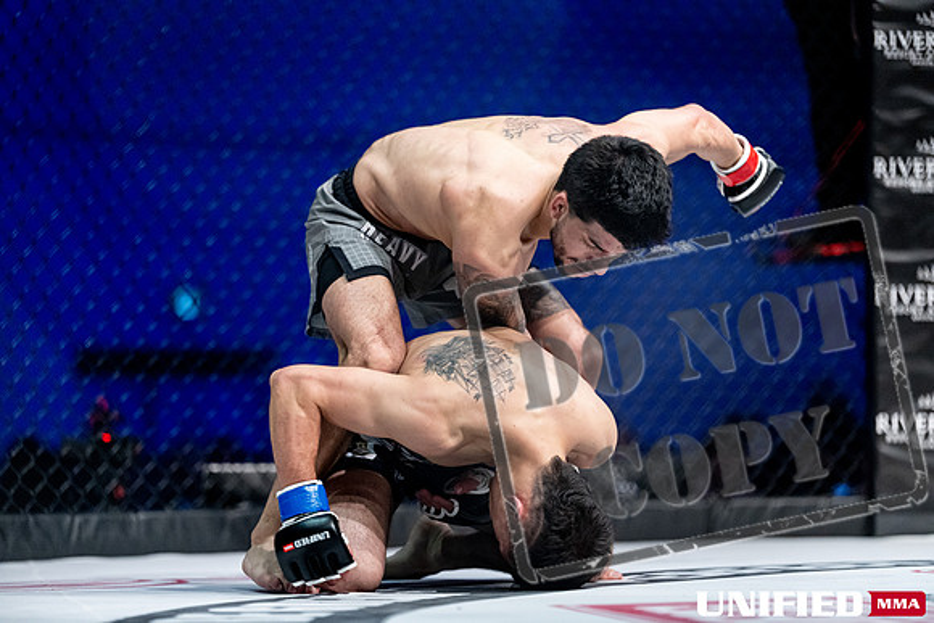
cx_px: 467
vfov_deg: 11.8
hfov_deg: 17.6
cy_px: 312
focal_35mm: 116
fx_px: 3010
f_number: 2
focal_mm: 116
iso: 3200
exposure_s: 1/1250
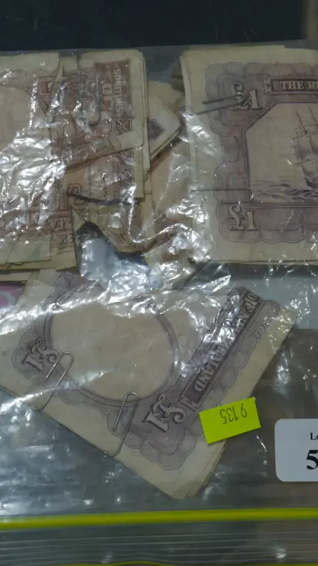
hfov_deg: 20.2
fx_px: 884
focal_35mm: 59
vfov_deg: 35.4
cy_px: 280
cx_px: 69
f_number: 5.6
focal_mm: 20
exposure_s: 1/125
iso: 200
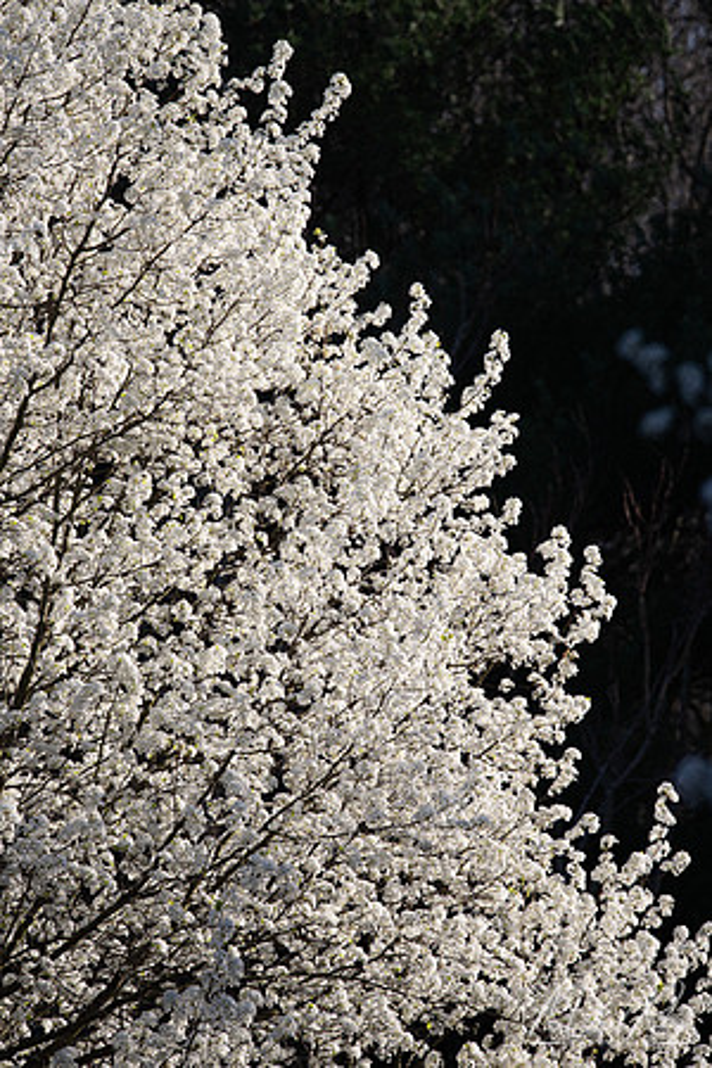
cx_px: 356
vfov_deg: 5.2
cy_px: 534
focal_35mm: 400
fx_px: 11866
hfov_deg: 3.4
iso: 200
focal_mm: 400
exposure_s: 1/350
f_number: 8
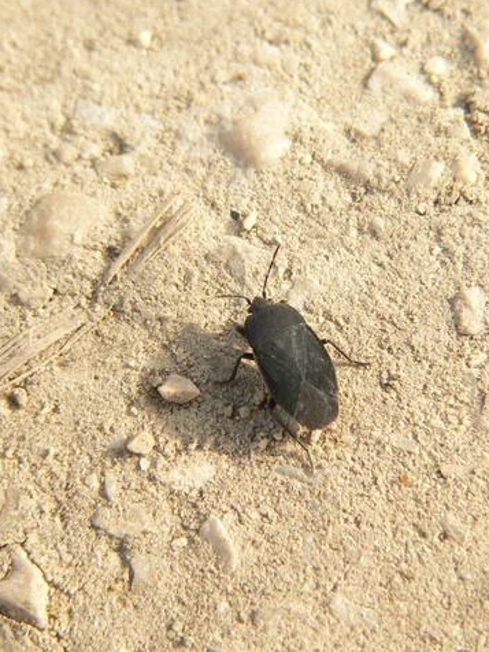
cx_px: 277
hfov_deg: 13.1
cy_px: 325
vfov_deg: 17.4
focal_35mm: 113
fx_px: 2128
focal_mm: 14.1
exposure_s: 1/250
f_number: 4
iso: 100
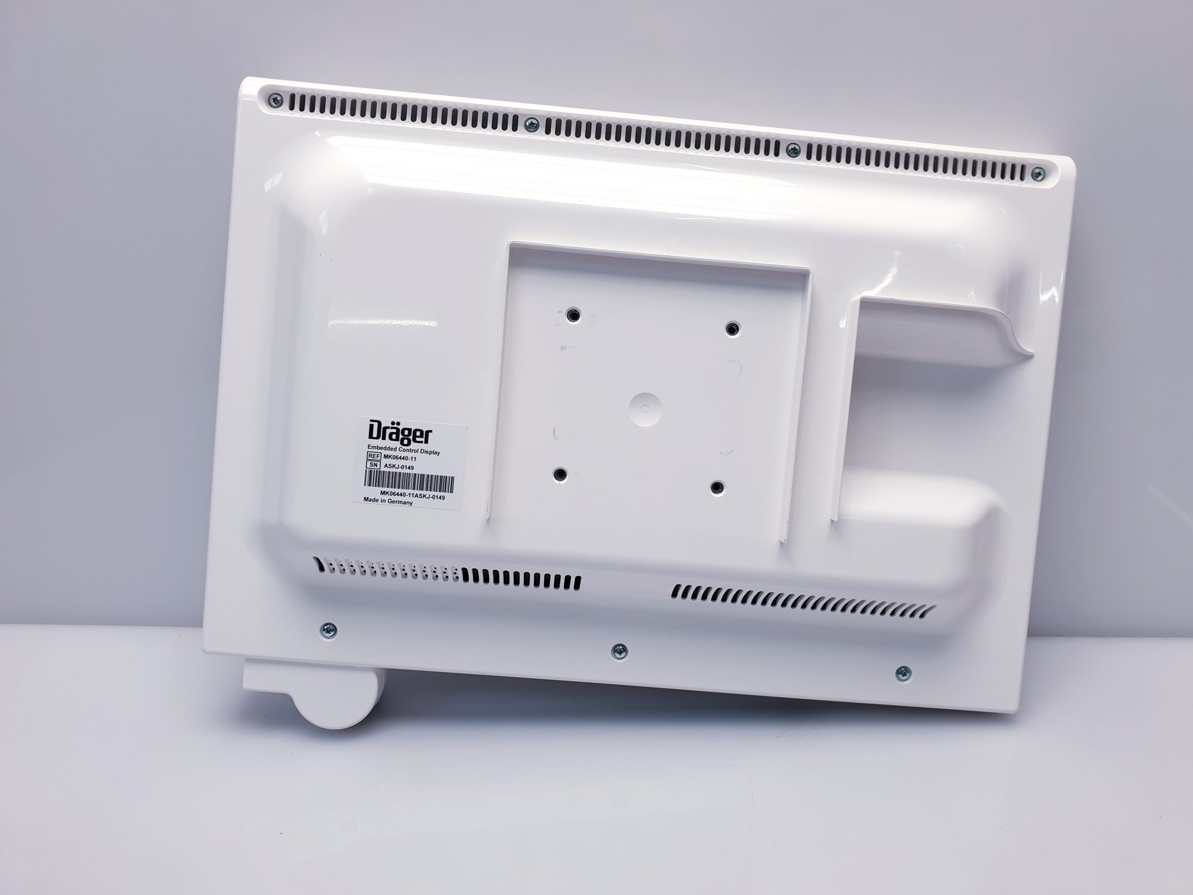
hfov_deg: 67.3
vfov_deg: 53.1
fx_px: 896
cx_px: 596
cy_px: 448
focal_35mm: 26
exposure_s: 1/100
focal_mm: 4.3
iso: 80
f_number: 2.4
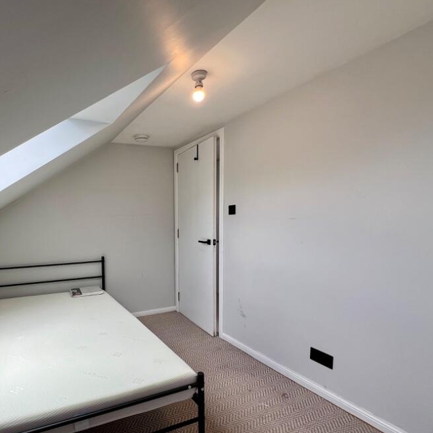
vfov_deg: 80.3
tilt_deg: -5.5
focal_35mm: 18
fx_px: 255
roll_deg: +1.4
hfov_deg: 77.6
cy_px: 247
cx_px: 137
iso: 32
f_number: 1.8
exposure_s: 1/125
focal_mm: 1.57
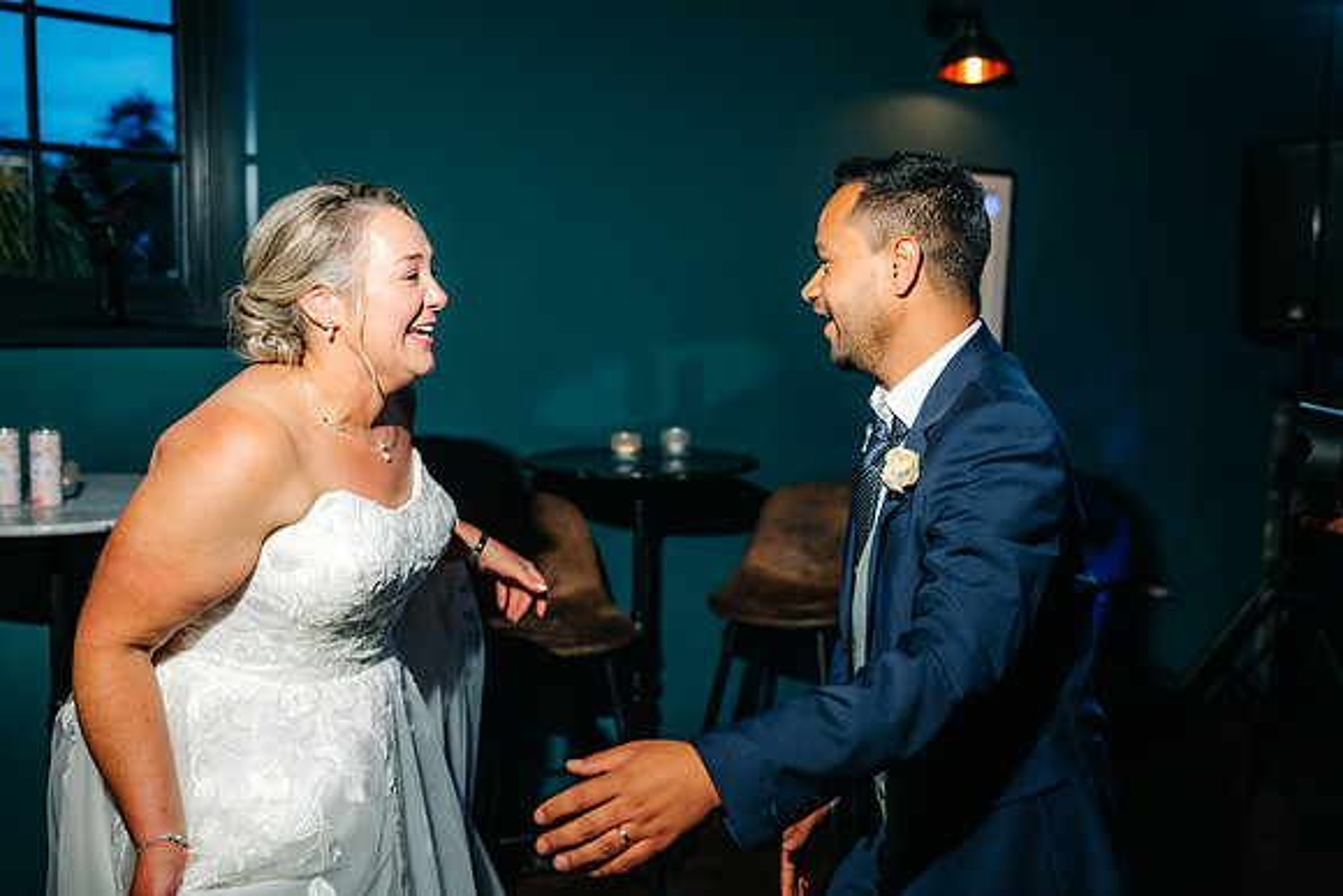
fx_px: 1306
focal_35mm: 35
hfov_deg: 54.4
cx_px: 672
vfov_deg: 37.9
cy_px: 448
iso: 400
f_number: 2.5
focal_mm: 35
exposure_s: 1/200
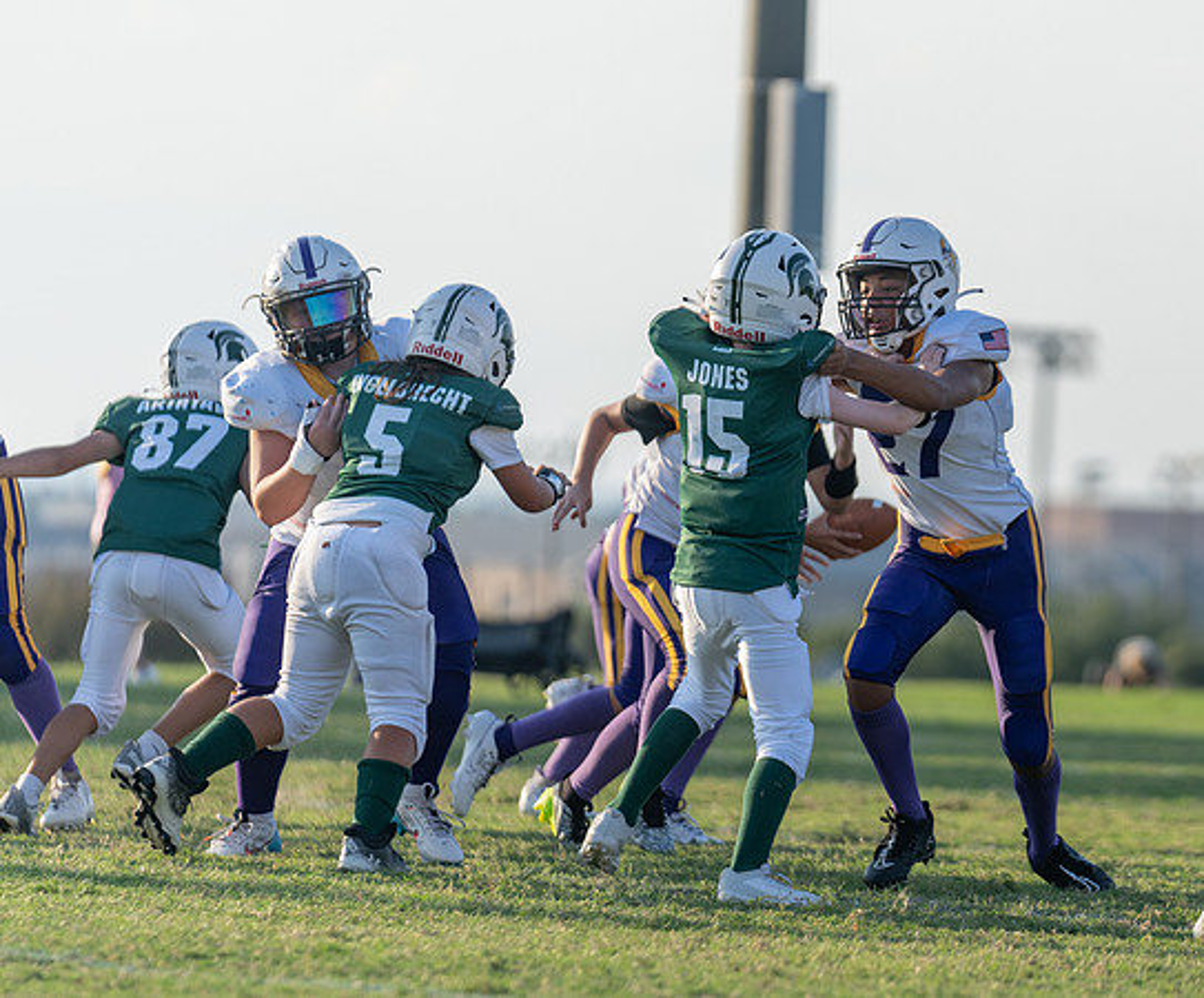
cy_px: 552
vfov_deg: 5.0
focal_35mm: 318
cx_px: 987
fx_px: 11504
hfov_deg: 6.0
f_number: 2.8
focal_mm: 200
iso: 125
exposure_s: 1/1250
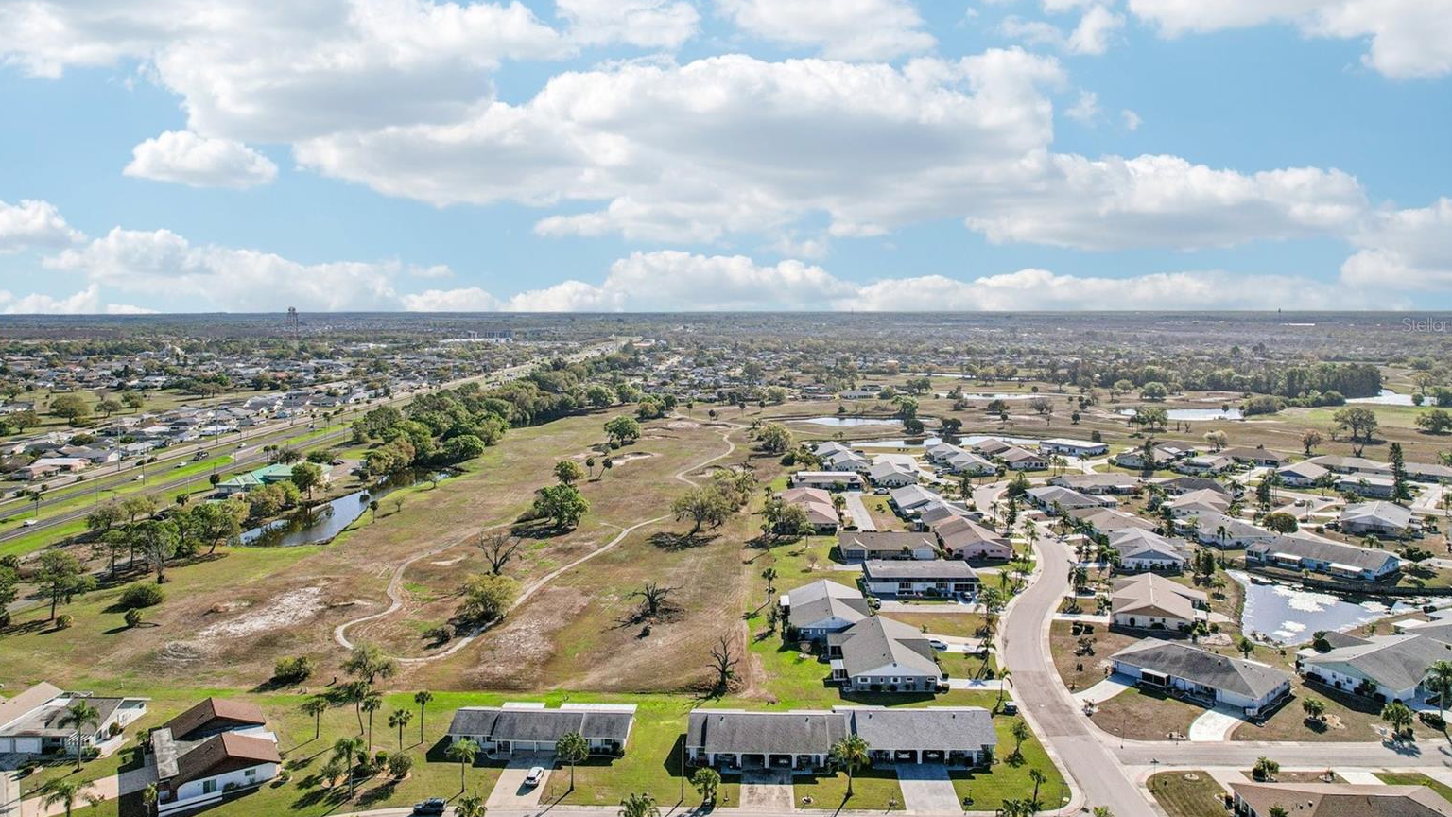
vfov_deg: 47.4
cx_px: 730
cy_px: 324
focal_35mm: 24
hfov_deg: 76.3
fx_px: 924
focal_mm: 8.4
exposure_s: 1/5000
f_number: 2.8
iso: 120
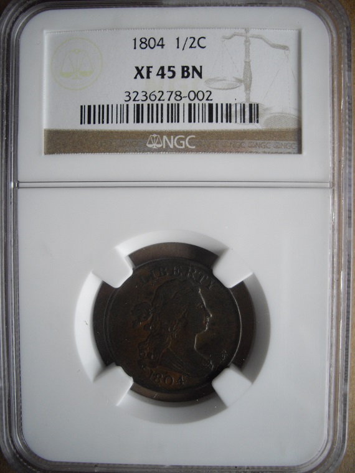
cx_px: 178
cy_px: 236
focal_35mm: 38
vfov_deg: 49.0
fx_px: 520
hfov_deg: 37.7
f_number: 2.8
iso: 200
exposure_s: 1/80
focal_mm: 7.9
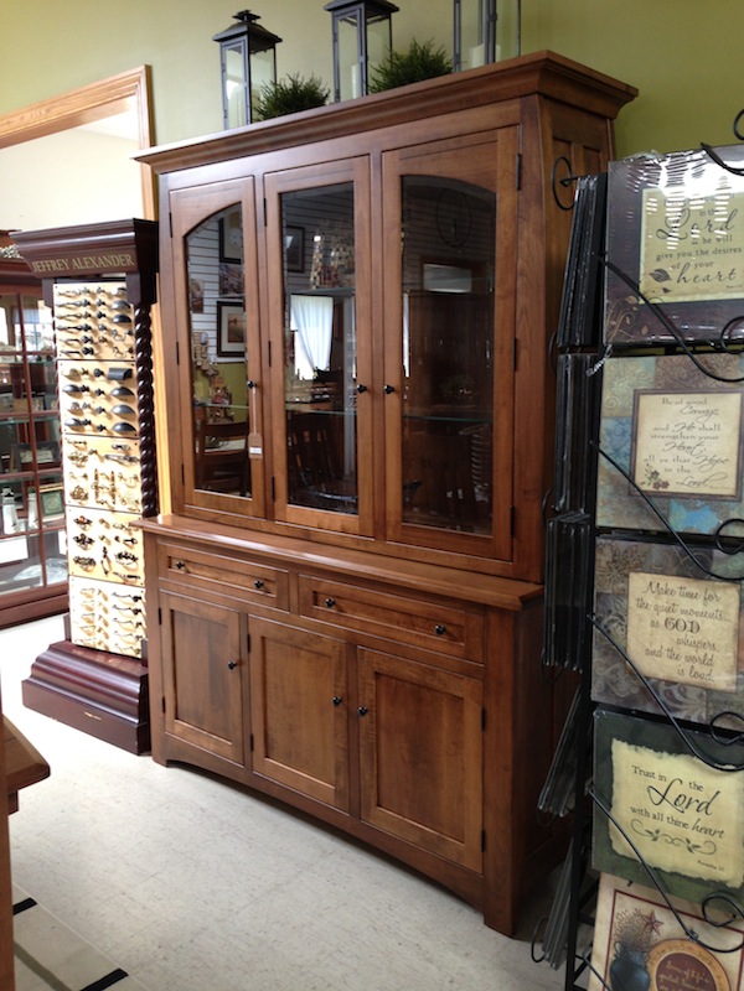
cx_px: 372
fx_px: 946
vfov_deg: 55.4
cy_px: 496
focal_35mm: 33
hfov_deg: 42.9
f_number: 2.4
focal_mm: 4.13
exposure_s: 1/20
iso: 80
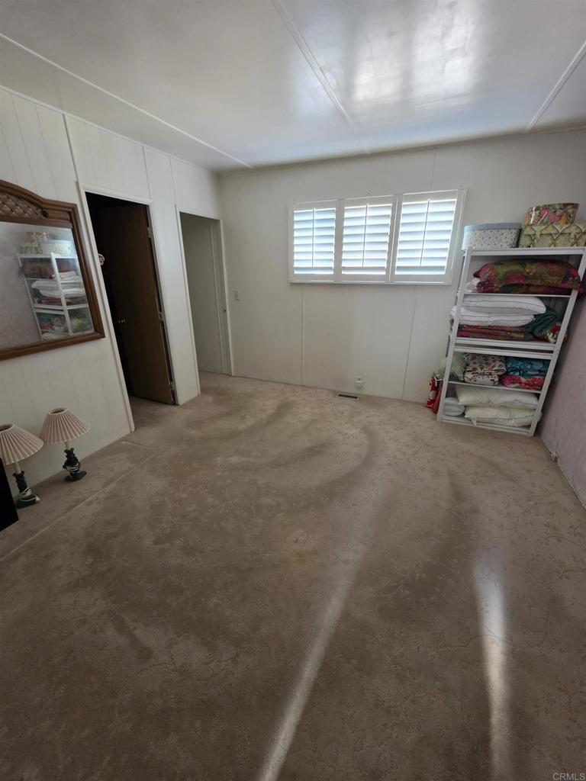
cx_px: 293
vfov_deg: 106.2
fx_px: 293
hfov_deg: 89.9
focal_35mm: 13
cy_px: 390
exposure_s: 1/60
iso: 400
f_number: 1.9
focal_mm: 2.2
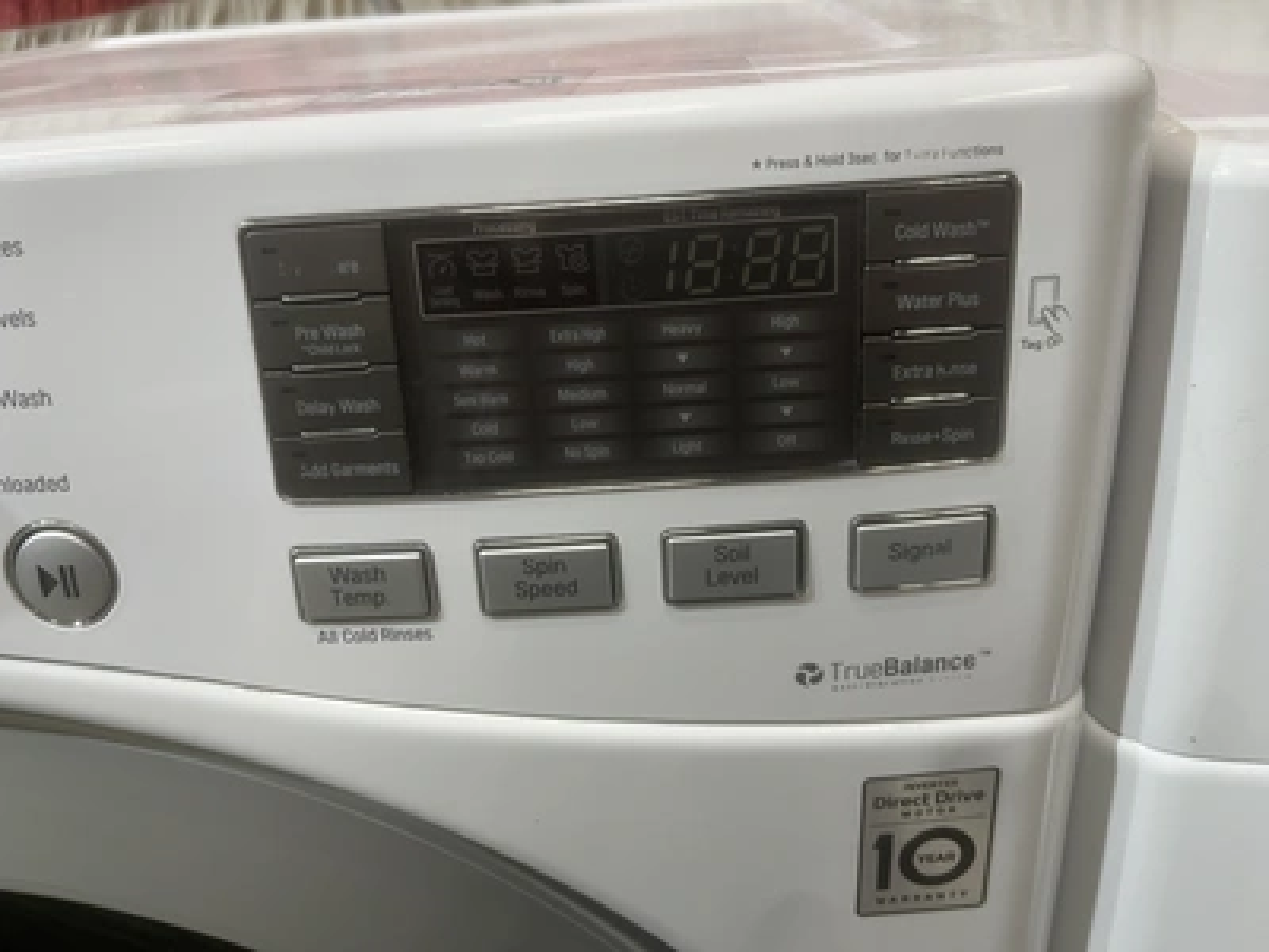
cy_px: 476
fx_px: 953
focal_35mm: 26
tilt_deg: -27.2
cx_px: 634
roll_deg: +3.7
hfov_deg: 67.3
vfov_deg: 53.1
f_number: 1.6
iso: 80
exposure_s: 1/60
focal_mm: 5.1
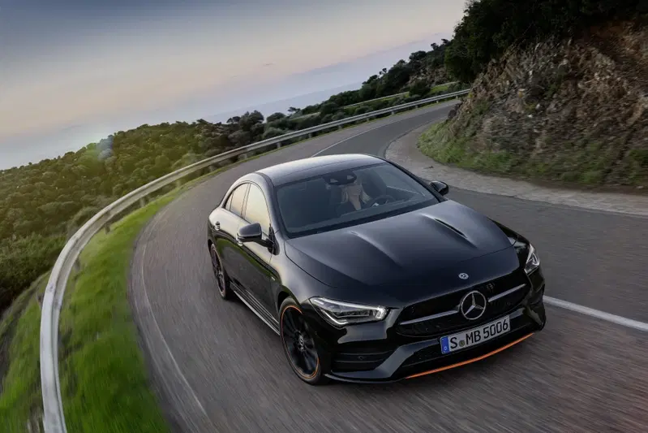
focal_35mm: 35
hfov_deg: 54.4
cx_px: 324
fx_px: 630
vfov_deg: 37.9
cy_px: 216
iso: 200
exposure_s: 1/15
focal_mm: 35
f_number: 11
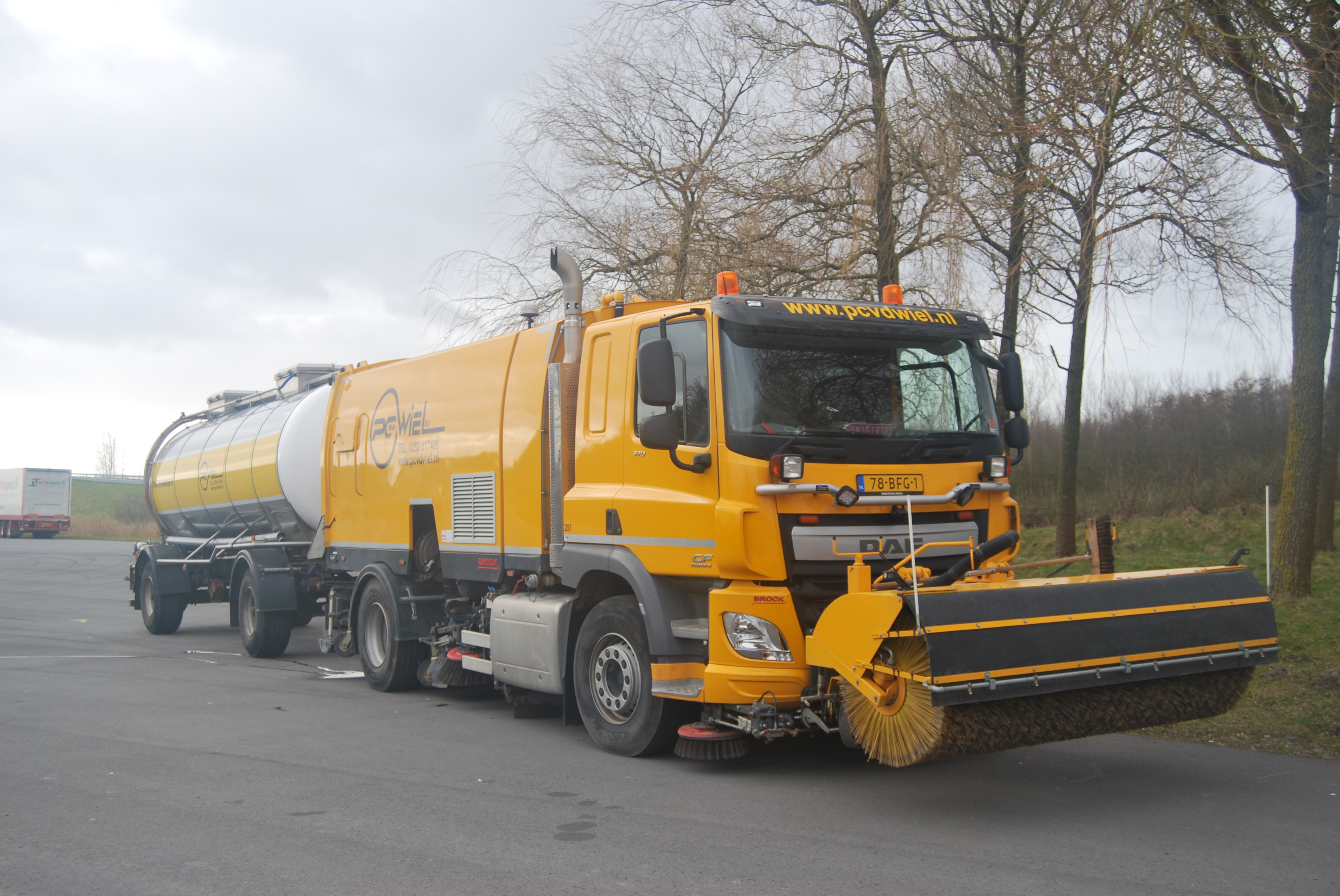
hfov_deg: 49.5
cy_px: 448
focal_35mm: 39
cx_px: 670
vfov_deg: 34.3
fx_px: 1453
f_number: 5.6
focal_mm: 26
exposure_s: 1/125
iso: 100
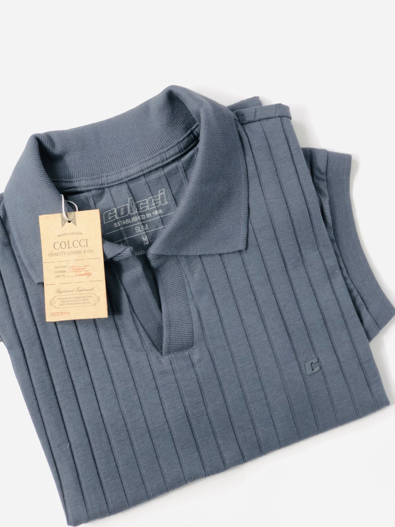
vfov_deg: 36.8
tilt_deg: -84.4
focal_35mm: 52
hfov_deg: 28.0
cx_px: 198
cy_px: 264
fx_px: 791
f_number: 2.4
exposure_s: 1/60
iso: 25
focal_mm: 6
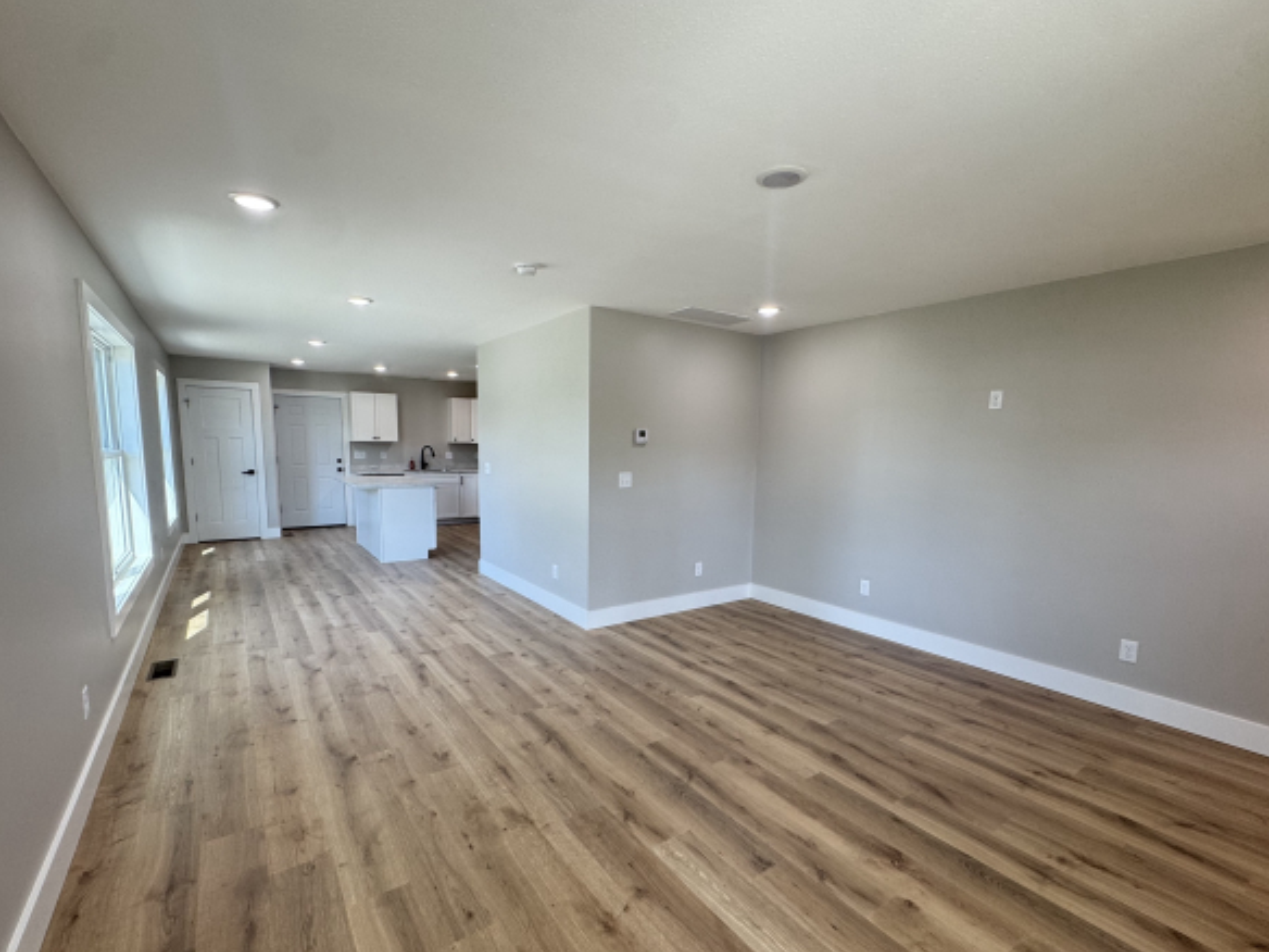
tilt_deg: -7.3
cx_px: 625
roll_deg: -0.5
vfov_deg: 78.0
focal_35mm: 16
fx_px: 587
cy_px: 515
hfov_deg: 94.5
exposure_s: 1/120
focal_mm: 2.22
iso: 125
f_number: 2.2
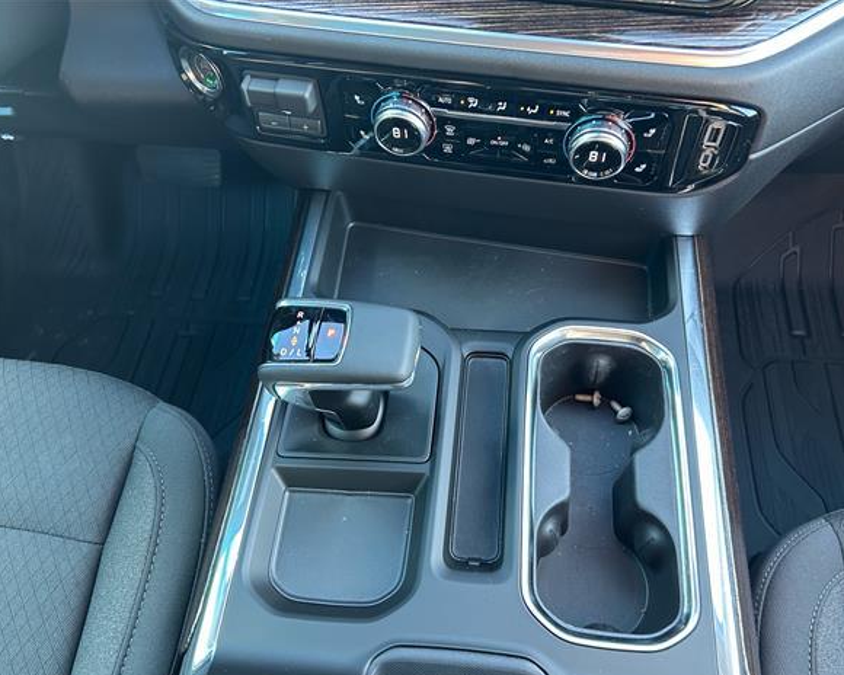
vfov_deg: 51.5
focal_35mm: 28
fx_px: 699
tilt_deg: -59.1
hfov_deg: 62.2
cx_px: 437
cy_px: 348
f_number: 1.5
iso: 200
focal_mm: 5.7
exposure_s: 1/60
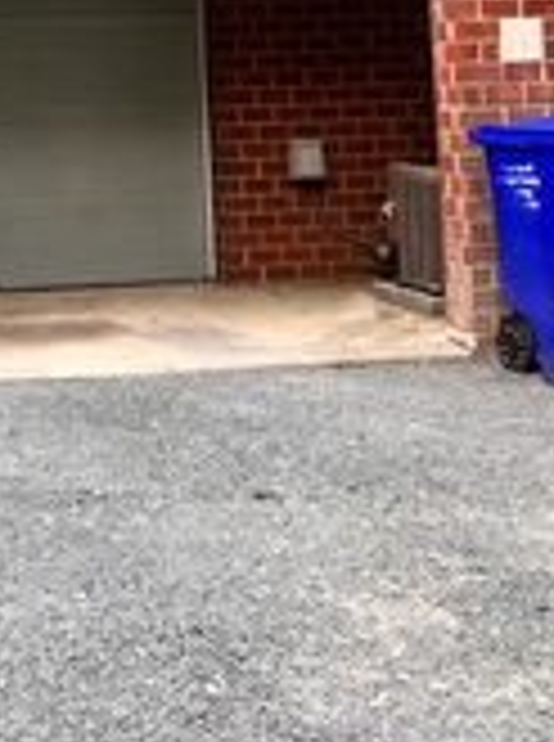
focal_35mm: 79
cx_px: -43
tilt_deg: +4.0
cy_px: 18
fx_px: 1692
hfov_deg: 18.0
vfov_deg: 23.8
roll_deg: +3.2
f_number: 1.5
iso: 64
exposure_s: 1/121
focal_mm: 5.7
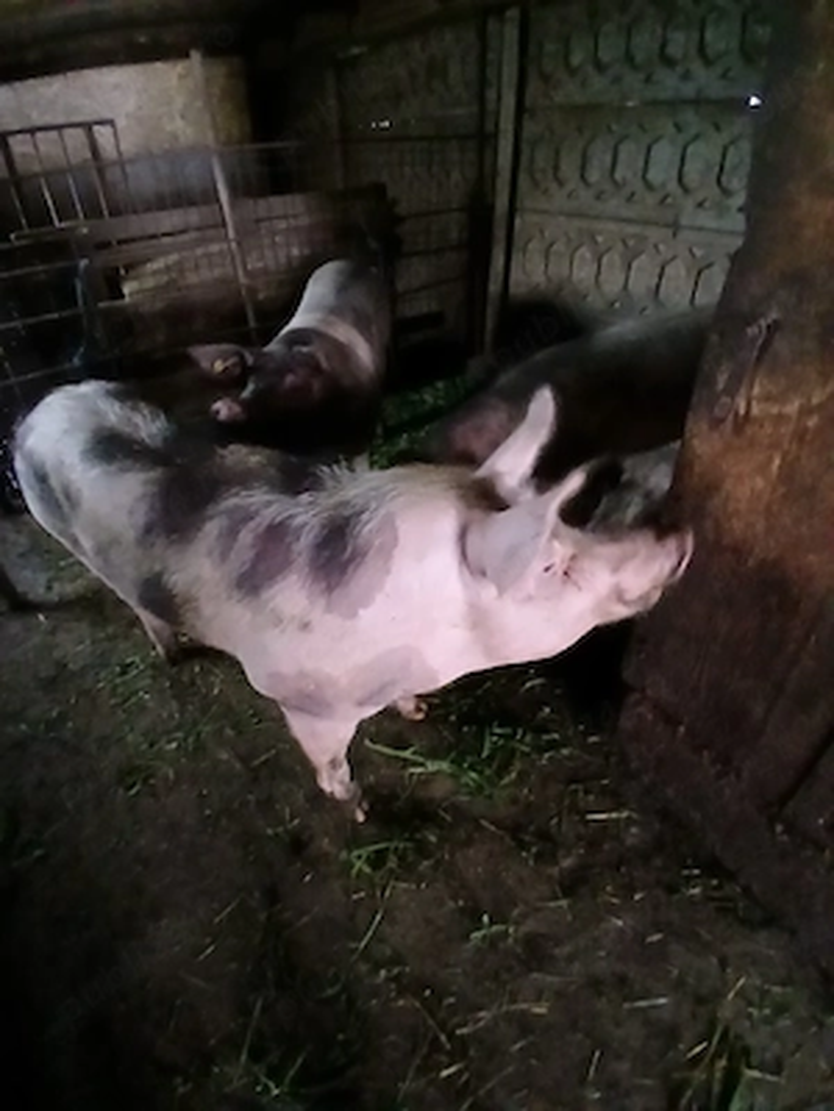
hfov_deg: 74.7
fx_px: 546
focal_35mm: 17
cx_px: 417
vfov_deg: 91.0
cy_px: 556
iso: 1250
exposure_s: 1/12.5
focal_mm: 1.4
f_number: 2.2
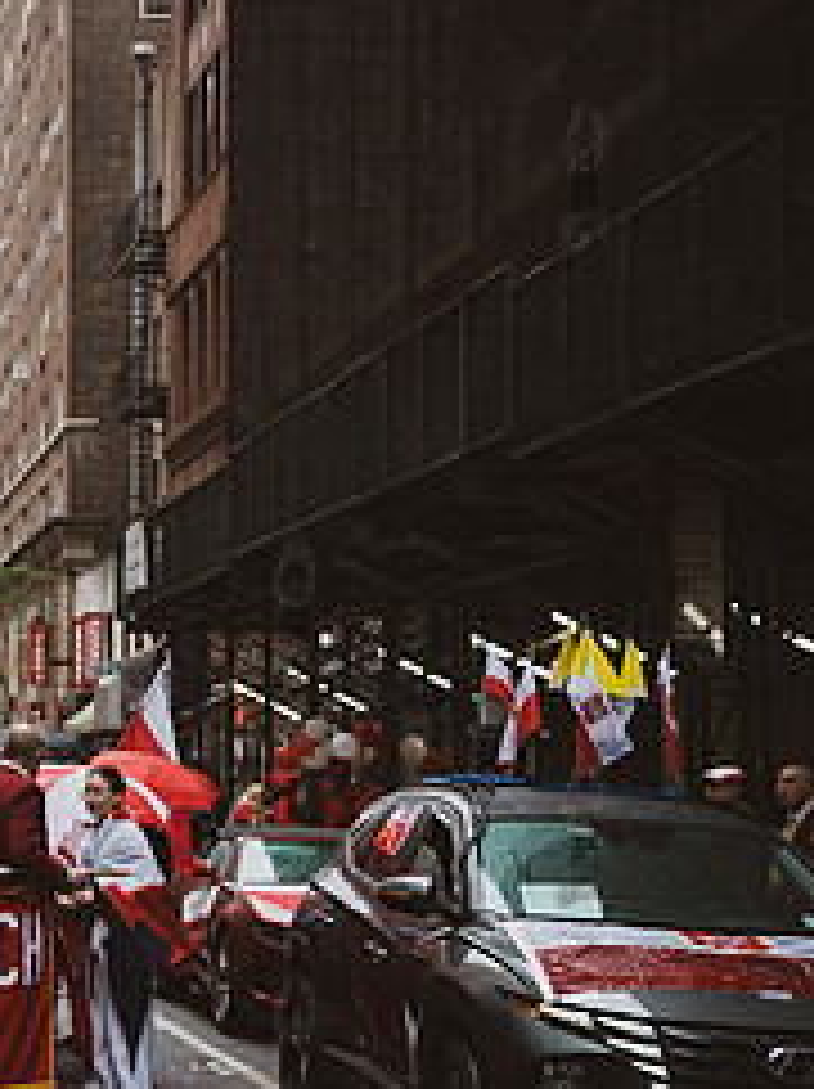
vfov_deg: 23.9
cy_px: 826
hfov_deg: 17.0
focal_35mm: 81
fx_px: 2544
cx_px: -288
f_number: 3.5
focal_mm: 35
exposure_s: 1/640
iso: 500
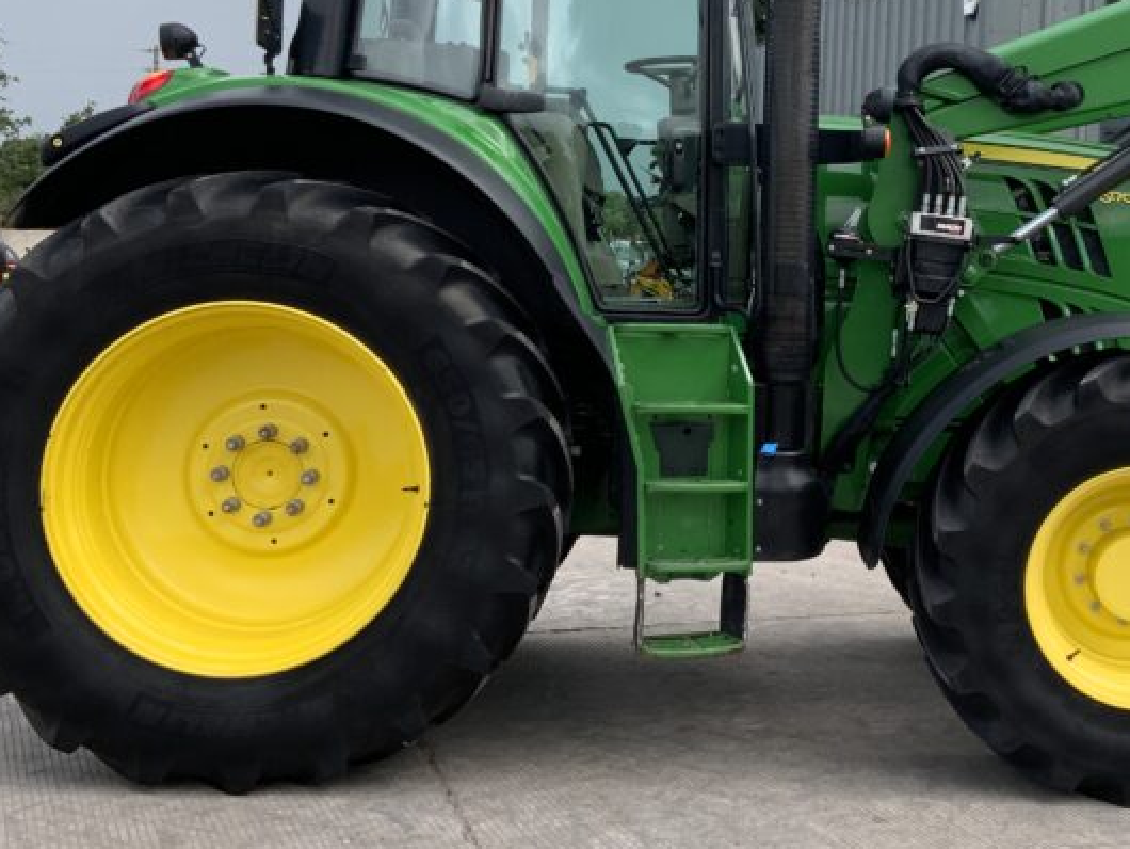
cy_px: 260
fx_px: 1829
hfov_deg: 33.5
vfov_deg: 25.9
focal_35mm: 56
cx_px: 878
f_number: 1.8
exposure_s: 1/739
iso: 16
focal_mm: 3
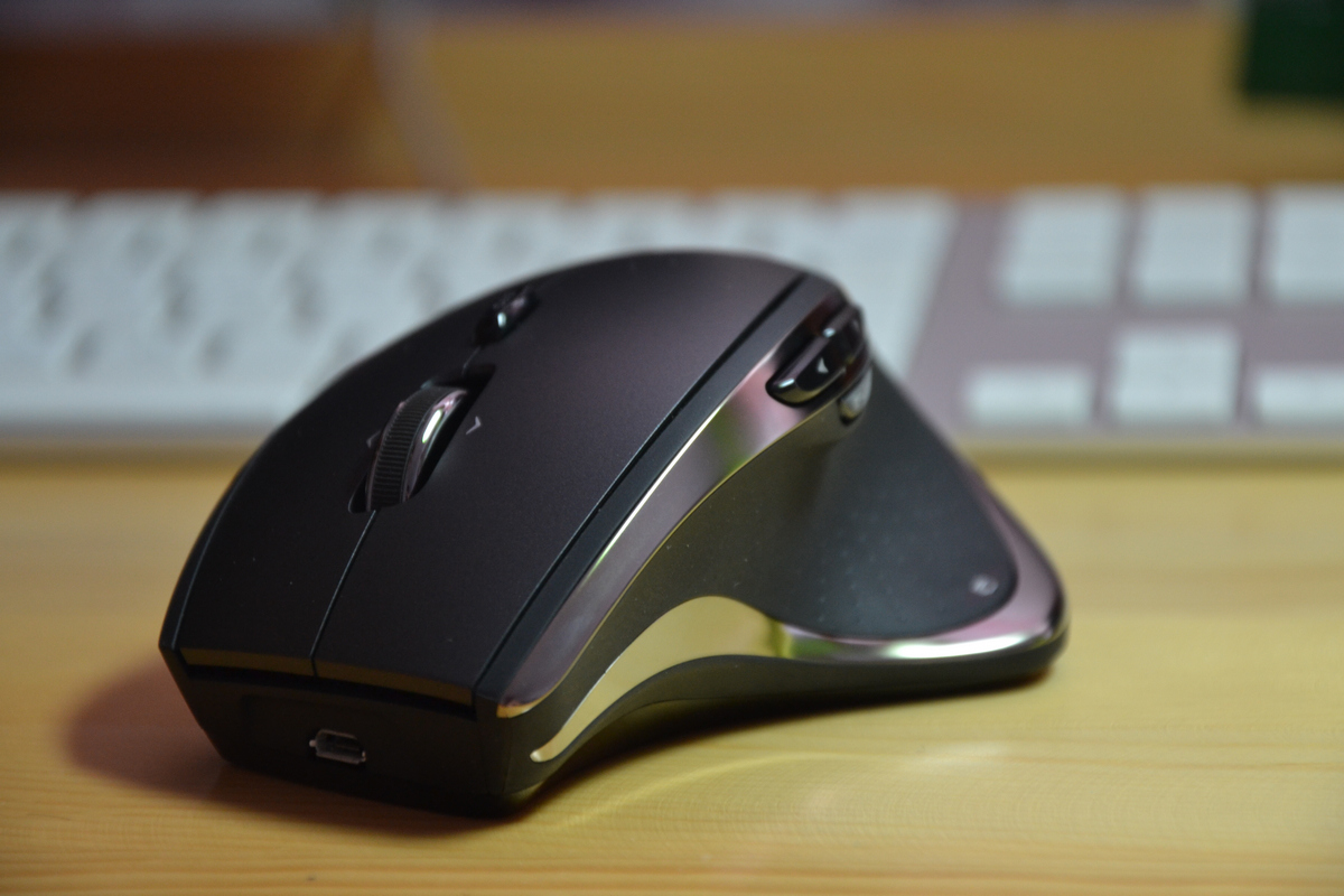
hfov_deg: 13.0
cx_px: 672
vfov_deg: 8.7
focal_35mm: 158
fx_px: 5880
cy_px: 448
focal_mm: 105
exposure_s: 1/60
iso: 800
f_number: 5.6
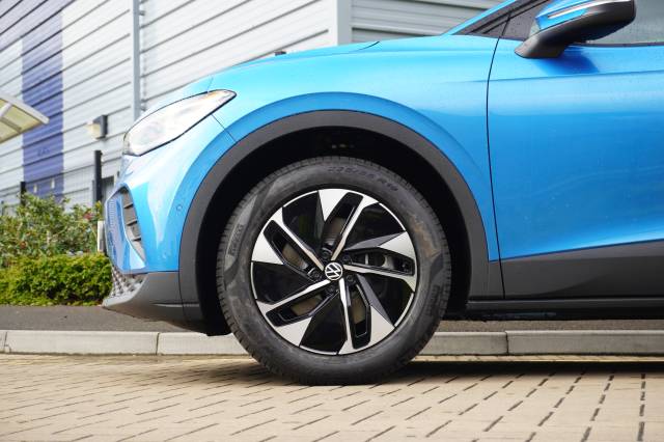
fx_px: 1134
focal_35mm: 62
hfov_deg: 32.6
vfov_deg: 22.1
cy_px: 221
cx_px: 332
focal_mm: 41
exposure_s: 1/80
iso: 125
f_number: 5.6
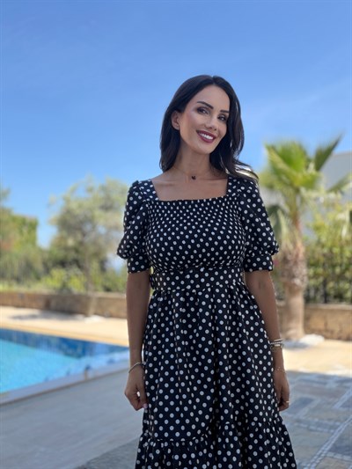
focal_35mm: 30
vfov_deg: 60.0
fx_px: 407
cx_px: 176
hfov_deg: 46.8
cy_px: 234
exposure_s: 1/624
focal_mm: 2.71
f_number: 1.9
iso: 32
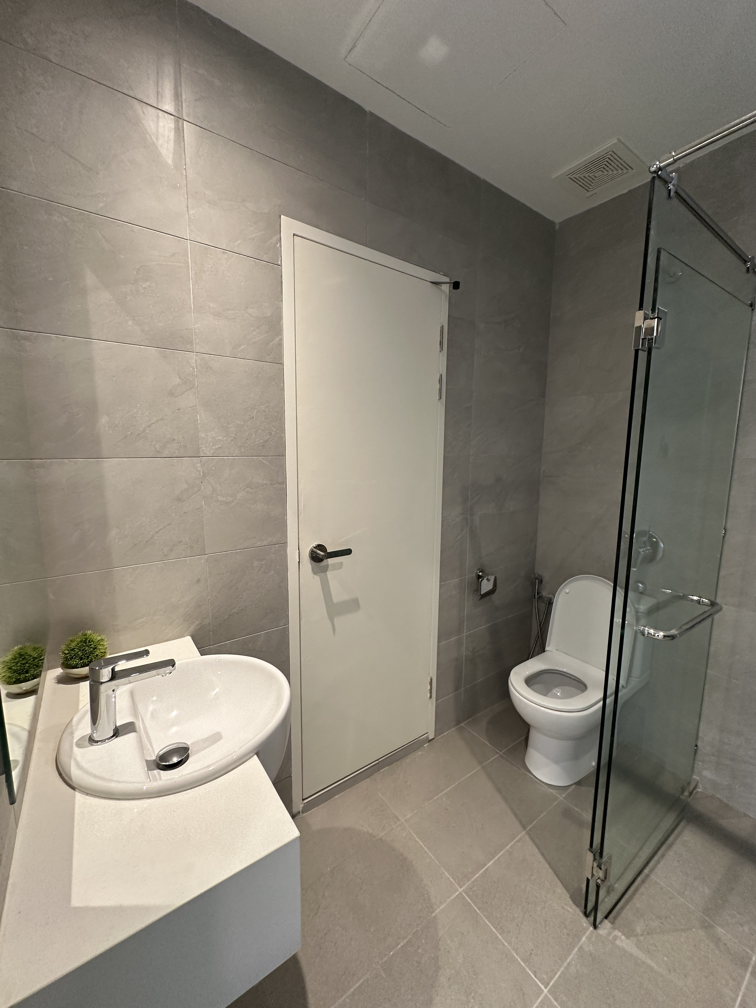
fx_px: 408
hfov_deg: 85.7
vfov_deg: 102.1
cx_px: 378
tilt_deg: -7.4
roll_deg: -0.7
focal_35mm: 14
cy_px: 504
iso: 200
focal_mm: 2.22
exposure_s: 1/50
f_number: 2.2
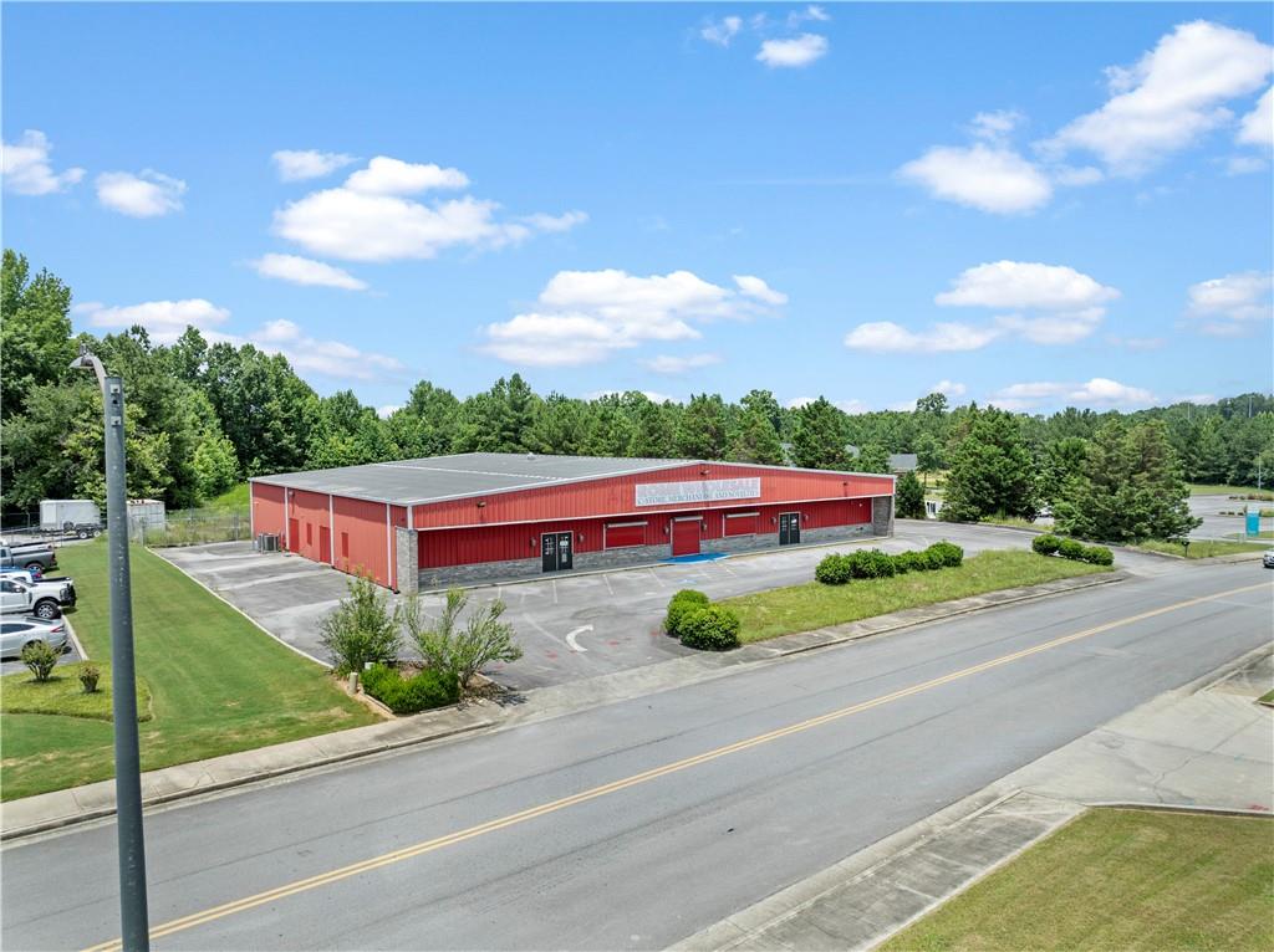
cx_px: 637
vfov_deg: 56.7
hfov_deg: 71.6
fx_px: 882
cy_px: 476
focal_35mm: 24
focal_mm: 12.29
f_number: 2.8
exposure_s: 1/160
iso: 100
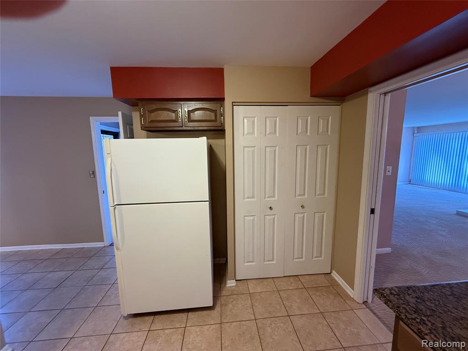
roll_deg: +1.8
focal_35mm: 14
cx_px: 234
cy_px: 176
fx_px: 189
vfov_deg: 85.7
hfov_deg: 102.1
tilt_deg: -4.7
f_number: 2.2
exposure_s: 1/60
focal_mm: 2.22
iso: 250
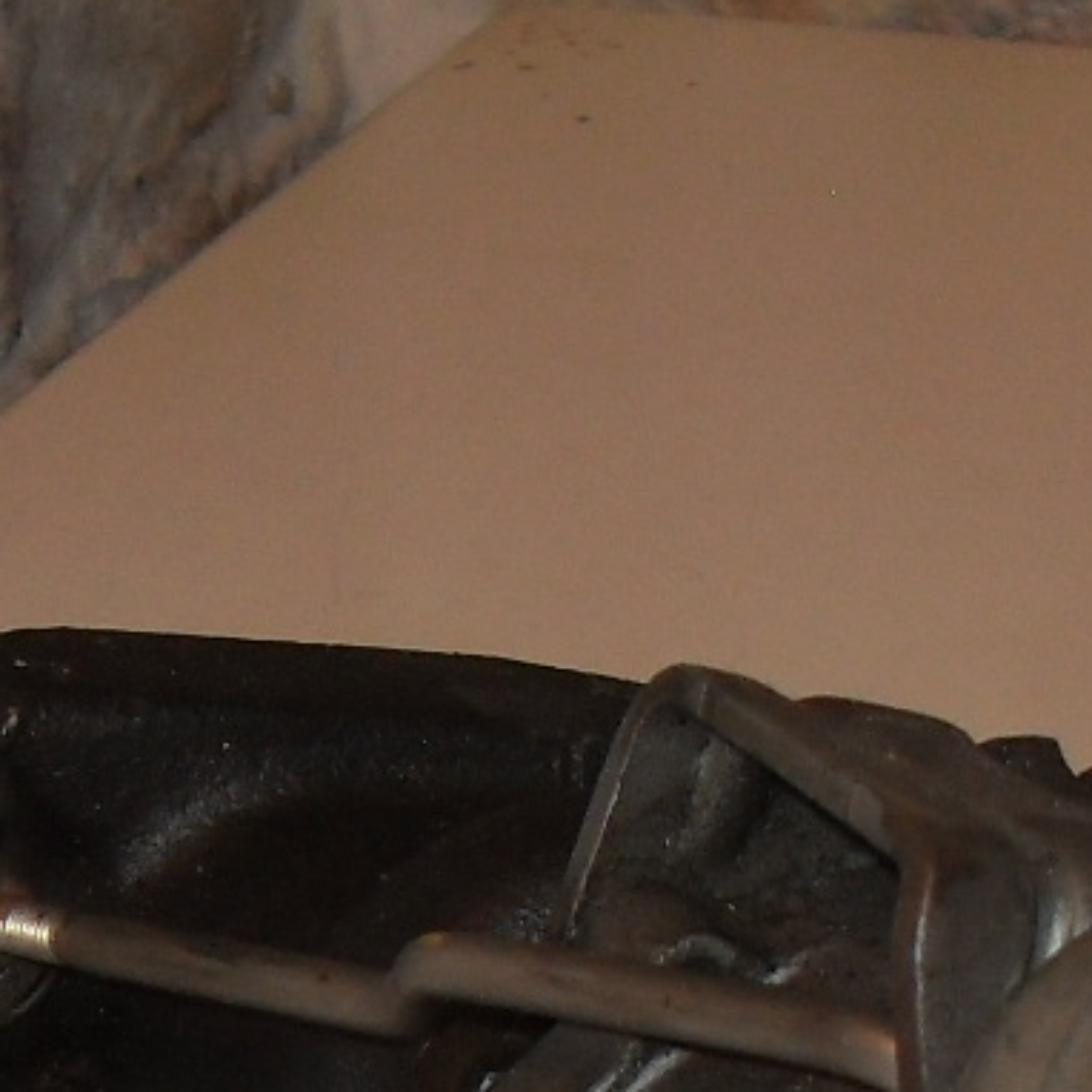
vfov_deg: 10.3
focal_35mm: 166
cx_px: 880
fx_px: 5925
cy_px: 1355
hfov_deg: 10.5
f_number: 2.8
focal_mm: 6.3
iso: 100
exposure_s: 1/45
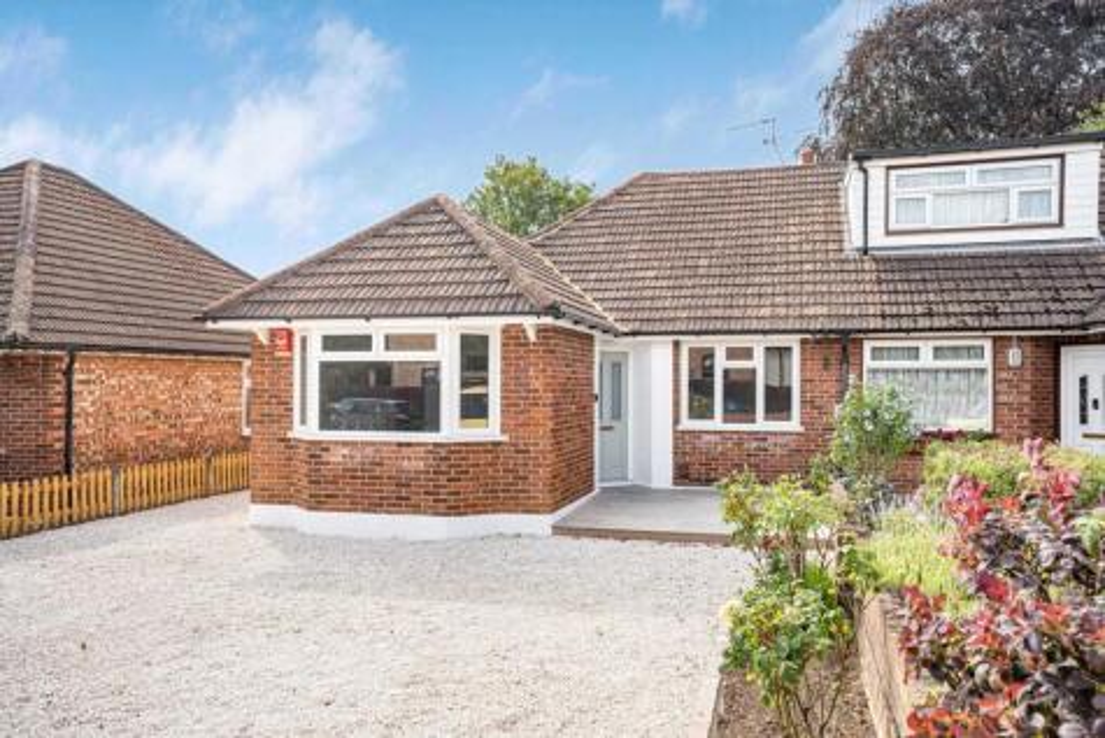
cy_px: 369
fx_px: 860
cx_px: 552
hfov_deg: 65.5
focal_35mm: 28
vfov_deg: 46.4
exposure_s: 1/125
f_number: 8
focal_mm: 28
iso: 100
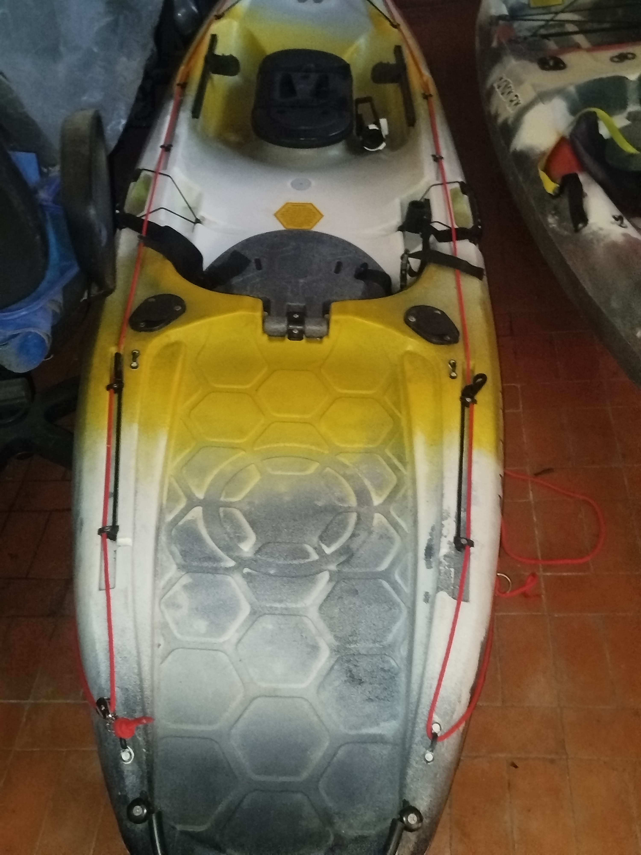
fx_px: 938
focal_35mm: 38
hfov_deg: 37.7
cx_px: 320
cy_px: 428
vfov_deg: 49.0
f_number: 1.7
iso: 1250
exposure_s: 1/10
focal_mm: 5.31
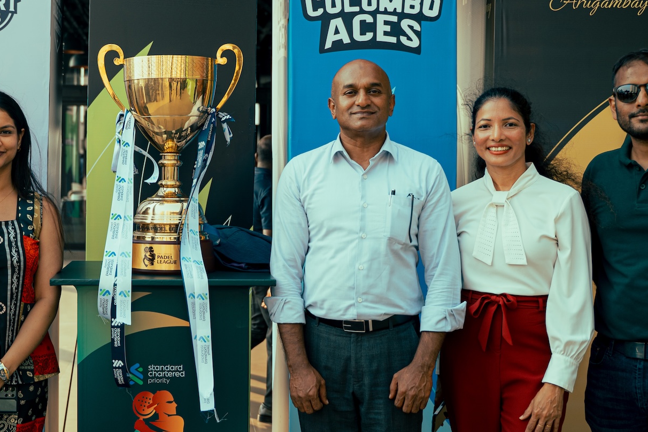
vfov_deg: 23.1
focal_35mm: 59
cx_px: 190
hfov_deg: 33.6
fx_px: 1057
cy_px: 203
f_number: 2.8
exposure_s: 1/250
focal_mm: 31.4
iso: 160
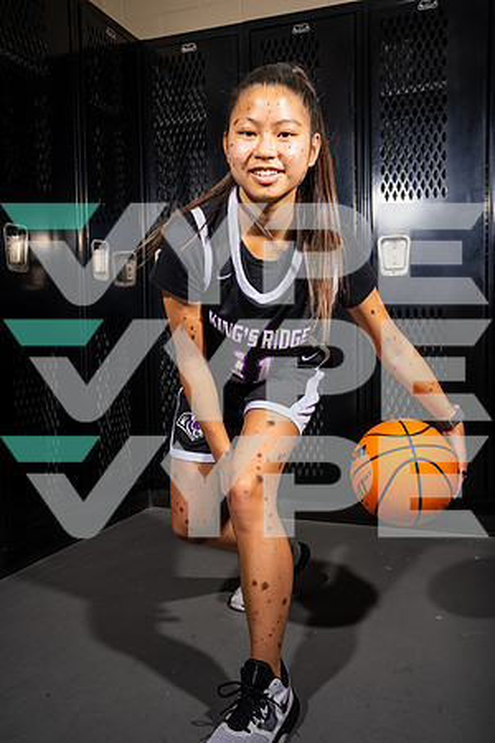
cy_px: 372
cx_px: 248
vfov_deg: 55.8
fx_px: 701
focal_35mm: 34
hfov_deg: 38.9
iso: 100
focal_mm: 34
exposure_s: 1/125
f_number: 8
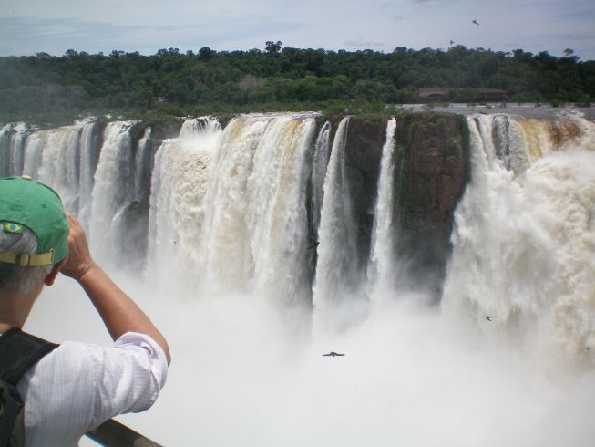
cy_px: 224
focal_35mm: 38
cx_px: 298
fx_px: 653
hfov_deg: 49.0
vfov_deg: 37.7
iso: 64
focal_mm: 6.3
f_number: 4.6
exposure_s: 1/1000
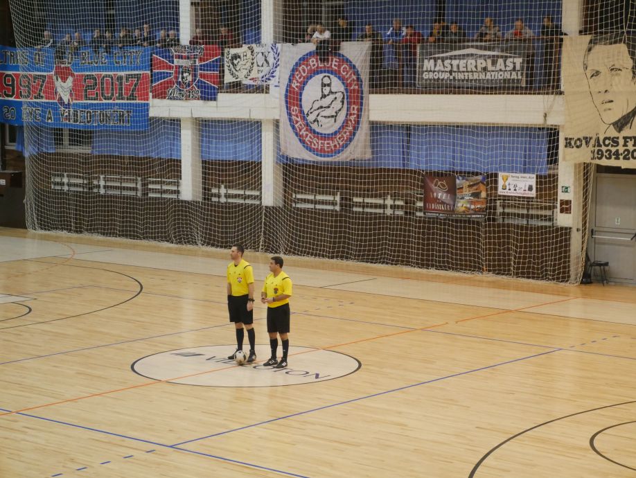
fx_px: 1545
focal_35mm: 84
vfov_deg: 17.6
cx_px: 318
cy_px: 239
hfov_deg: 23.3
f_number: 5.6
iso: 3200
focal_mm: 42
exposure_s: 1/80
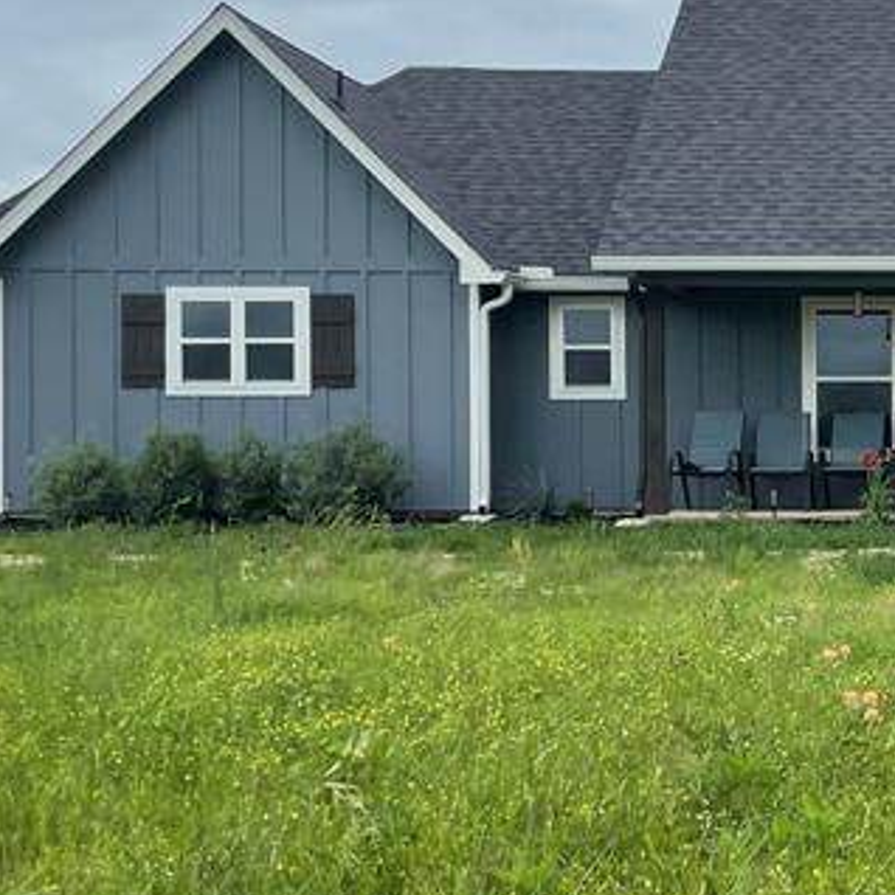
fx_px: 2165
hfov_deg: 21.4
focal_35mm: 74
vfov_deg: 23.4
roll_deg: +1.4
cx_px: 1123
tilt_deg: +1.4
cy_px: 487
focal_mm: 4.2
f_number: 1.6
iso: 32
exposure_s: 1/4831
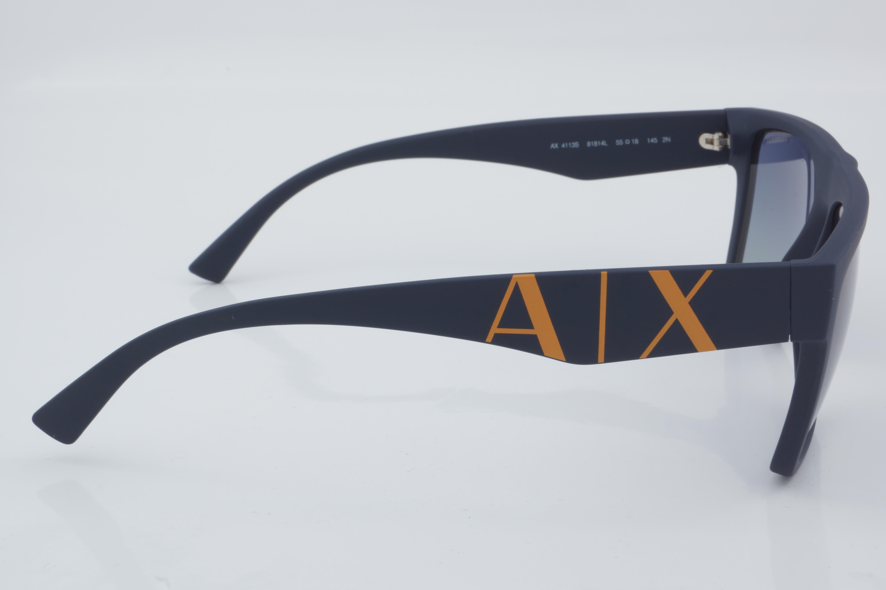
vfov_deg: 20.2
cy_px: 295
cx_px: 443
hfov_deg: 29.9
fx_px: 1661
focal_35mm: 68
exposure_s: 1/4
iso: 100
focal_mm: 45
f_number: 32
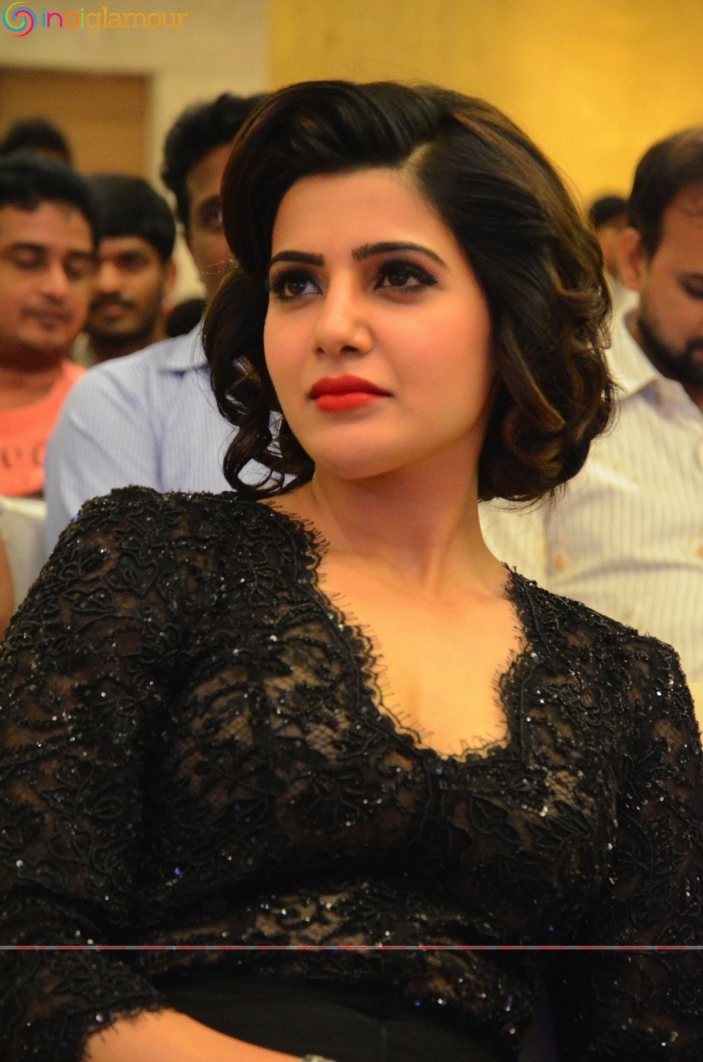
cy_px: 531
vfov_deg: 13.1
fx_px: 4634
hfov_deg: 8.7
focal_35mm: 158
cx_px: 352
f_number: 5.6
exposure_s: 1/80
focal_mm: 105
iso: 5000
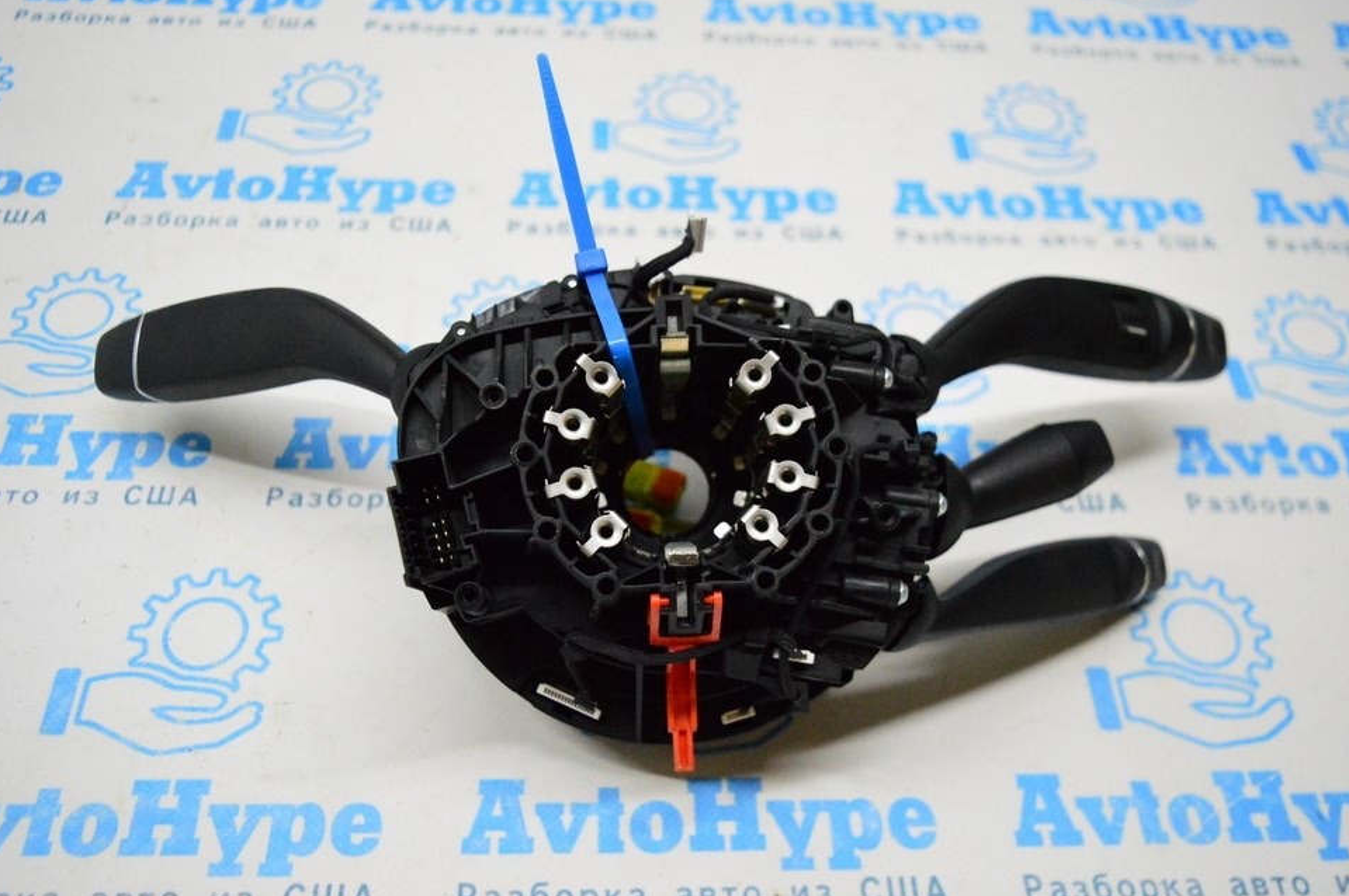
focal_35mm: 32
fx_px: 1198
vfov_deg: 41.0
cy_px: 460
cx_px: 644
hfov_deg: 58.7
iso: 6400
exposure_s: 1/800
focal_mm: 20
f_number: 3.8
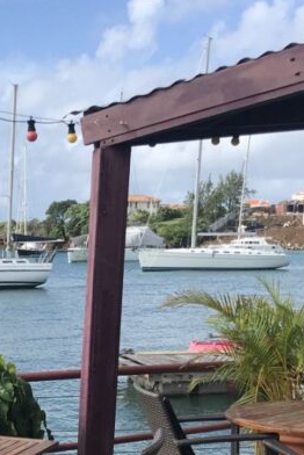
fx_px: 961
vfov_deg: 26.1
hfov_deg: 17.1
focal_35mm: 76
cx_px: -71
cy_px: 375
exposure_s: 1/2907
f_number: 1.8
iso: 20
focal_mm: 3.99
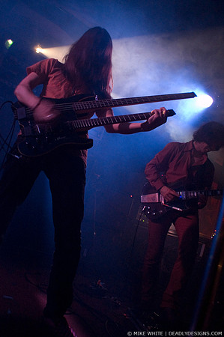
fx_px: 281
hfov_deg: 43.5
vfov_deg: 62.0
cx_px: 112
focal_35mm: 30
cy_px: 168
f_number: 2.8
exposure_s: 1/20
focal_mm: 20
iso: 1600
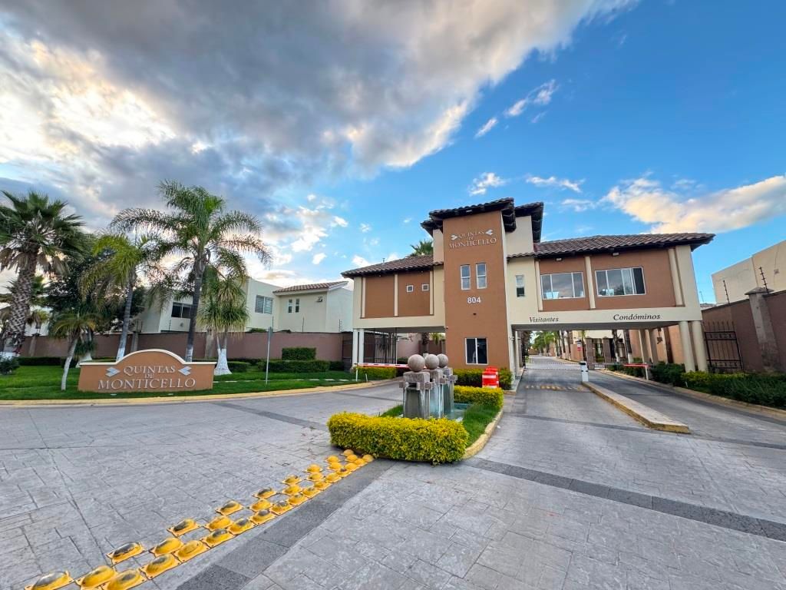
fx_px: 318
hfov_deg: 102.1
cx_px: 393
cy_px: 295
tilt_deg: +10.4
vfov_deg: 85.7
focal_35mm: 14
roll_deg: -0.4
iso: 125
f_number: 2.2
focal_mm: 2.22
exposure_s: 1/99
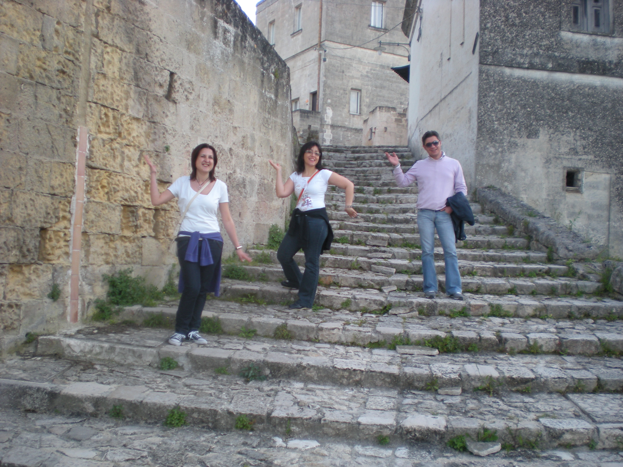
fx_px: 684
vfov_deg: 37.7
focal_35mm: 38
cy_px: 234
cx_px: 312
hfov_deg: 49.0
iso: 65
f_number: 3.1
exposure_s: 1/67.2
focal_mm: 6.3
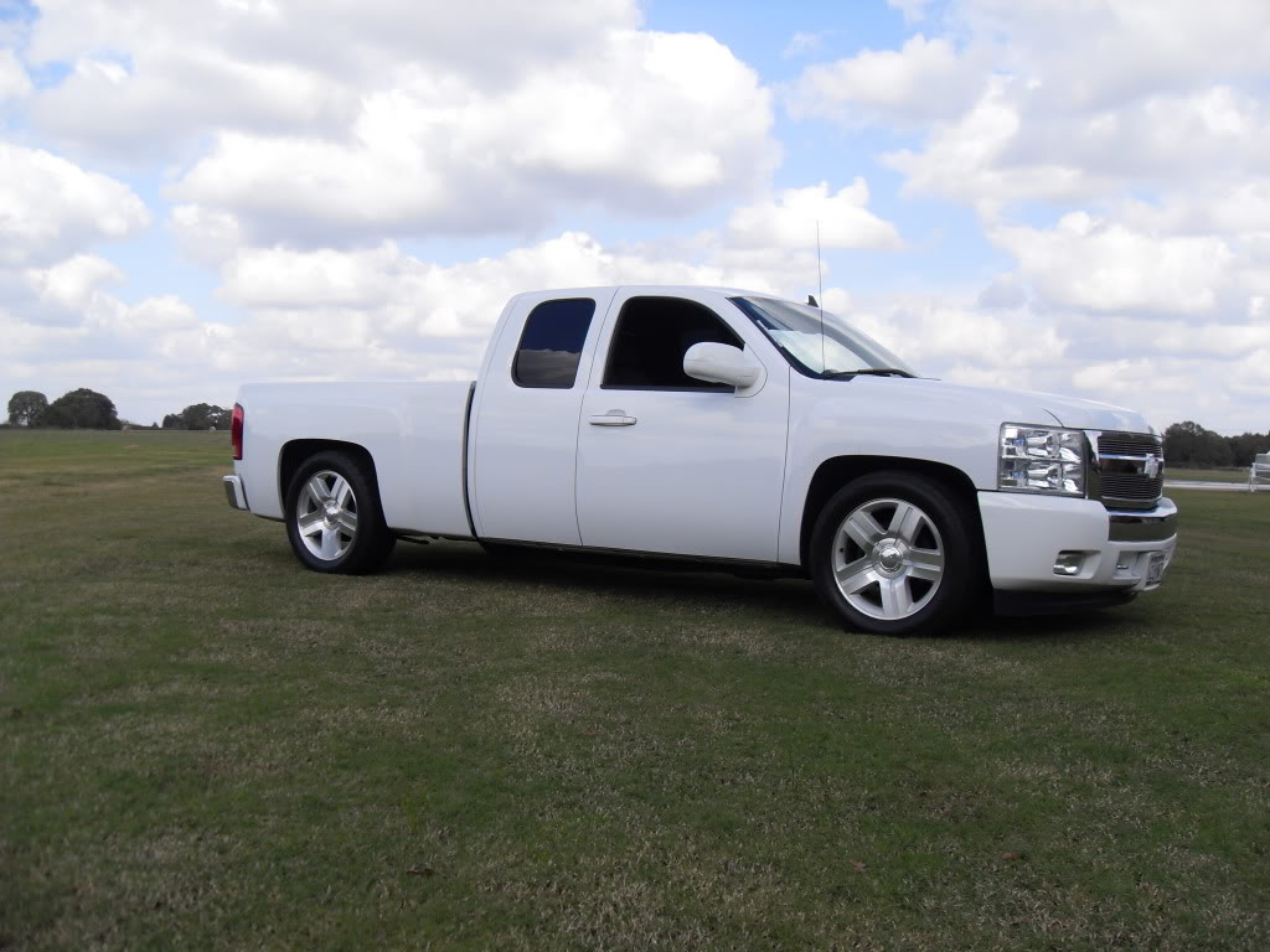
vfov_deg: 41.8
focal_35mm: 34
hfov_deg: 54.0
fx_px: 1247
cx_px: 635
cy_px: 476
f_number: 7
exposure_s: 1/180
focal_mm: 6.3
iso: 80
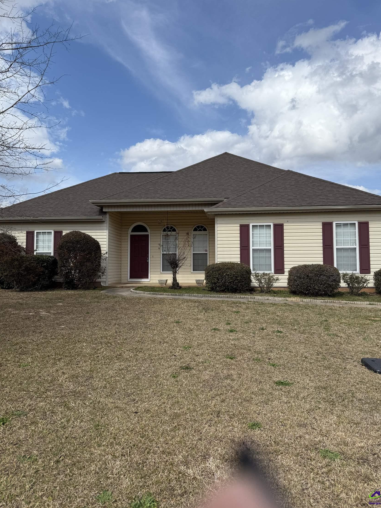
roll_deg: -0.5
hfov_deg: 54.9
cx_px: 193
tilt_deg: +3.9
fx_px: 367
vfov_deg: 69.4
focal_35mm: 25
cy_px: 246
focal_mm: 6.76
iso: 80
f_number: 1.78
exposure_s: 1/5714
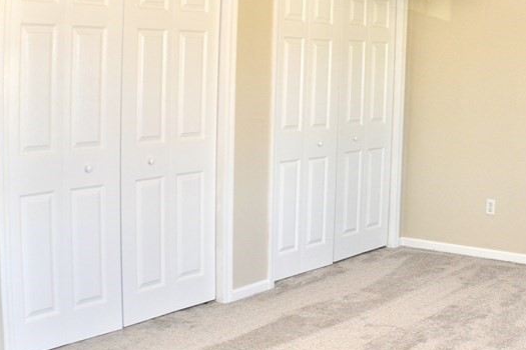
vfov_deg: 16.6
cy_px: 138
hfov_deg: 24.6
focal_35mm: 82
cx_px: 365
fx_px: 1198
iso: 400
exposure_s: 1/60
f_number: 4.5
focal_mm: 28
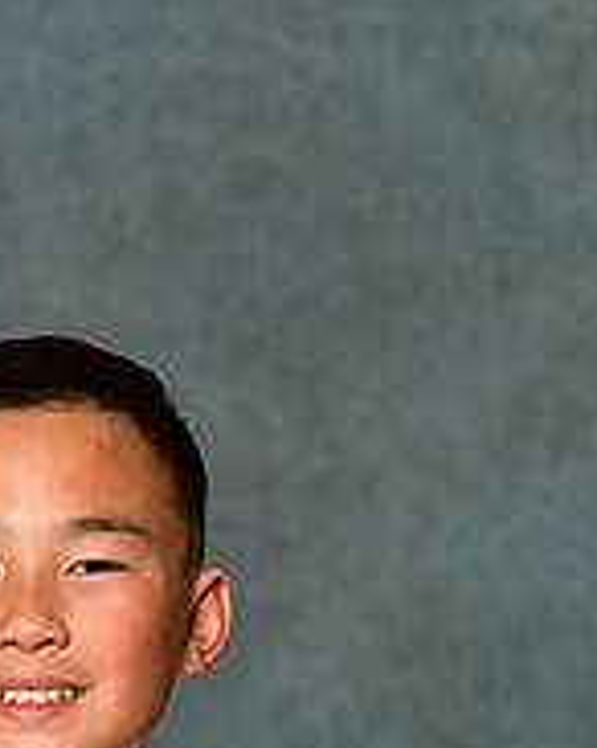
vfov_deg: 5.9
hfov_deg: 4.7
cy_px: 1046
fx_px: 7256
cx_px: 27
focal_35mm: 328
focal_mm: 110
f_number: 4.5
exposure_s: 1/200
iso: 320
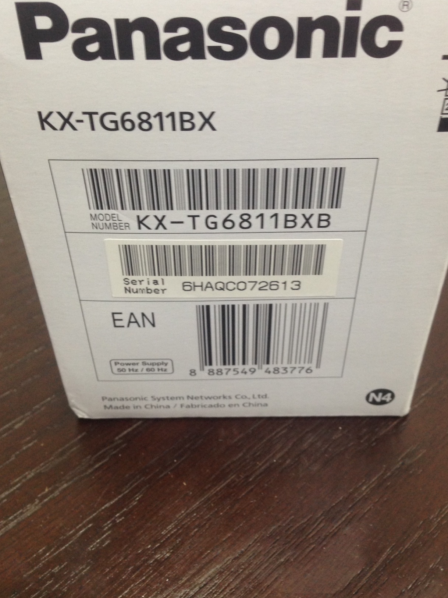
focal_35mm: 39
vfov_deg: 47.9
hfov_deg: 36.8
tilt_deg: -38.5
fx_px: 673
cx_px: 236
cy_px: 290
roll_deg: +0.5
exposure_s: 1/20
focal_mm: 4.12
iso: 125
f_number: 2.4
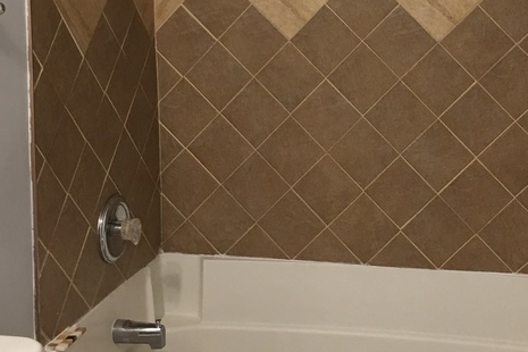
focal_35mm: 70
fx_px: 1027
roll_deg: -0.7
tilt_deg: -3.8
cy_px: 31
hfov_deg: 28.7
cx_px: 328
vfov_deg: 19.1
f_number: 2.2
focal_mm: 4.15
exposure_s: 1/15
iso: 40
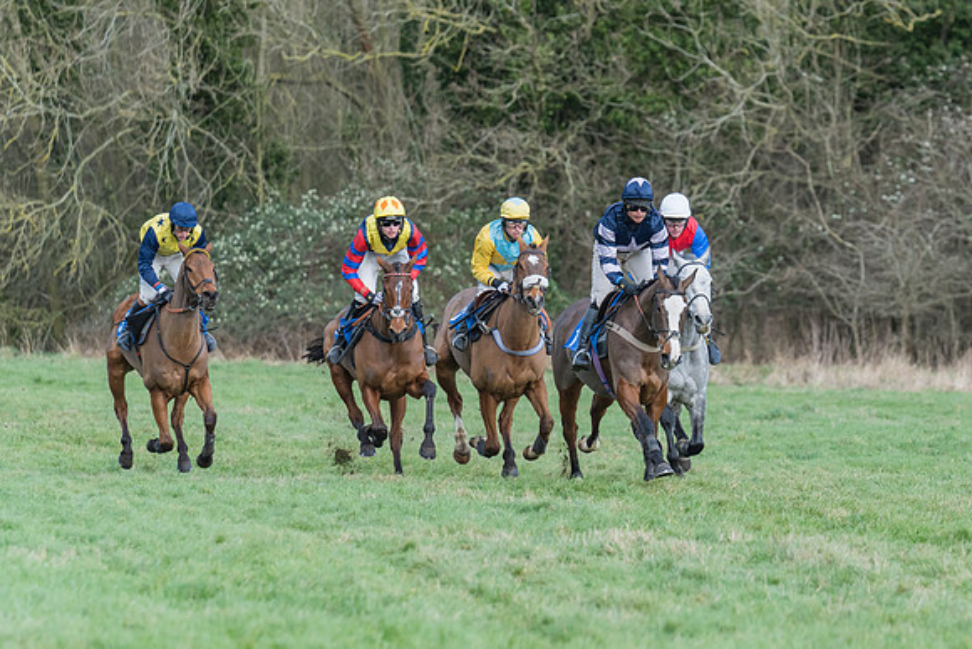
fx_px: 9425
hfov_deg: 5.9
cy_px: 290
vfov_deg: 3.9
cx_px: 658
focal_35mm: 349
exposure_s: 1/1000
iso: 800
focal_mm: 200
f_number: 4
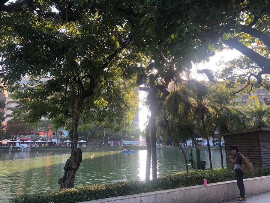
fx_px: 218
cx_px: 135
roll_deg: -0.1
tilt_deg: +10.4
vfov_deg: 49.7
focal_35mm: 28
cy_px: 102
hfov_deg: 63.4
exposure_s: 1/132
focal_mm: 4
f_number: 1.8
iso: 20
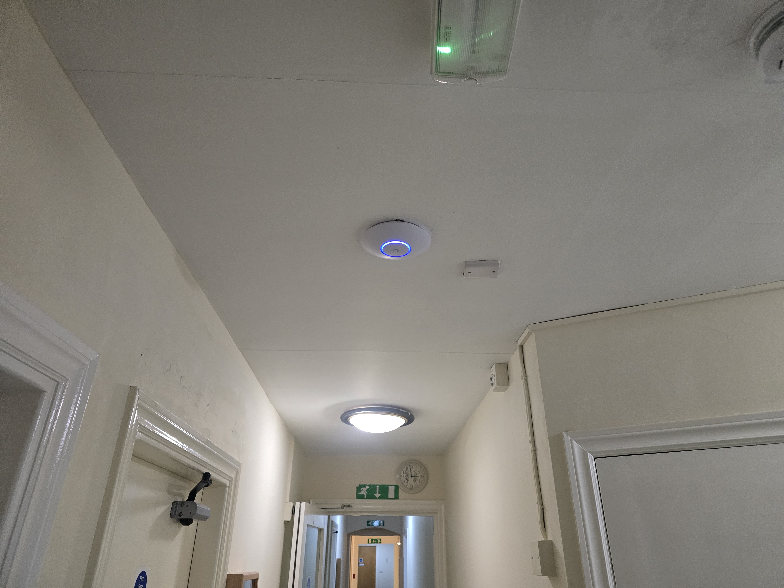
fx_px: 521
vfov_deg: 58.9
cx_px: 392
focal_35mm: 23
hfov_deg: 73.9
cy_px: 294
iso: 800
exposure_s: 1/100
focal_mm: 6.3
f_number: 1.7
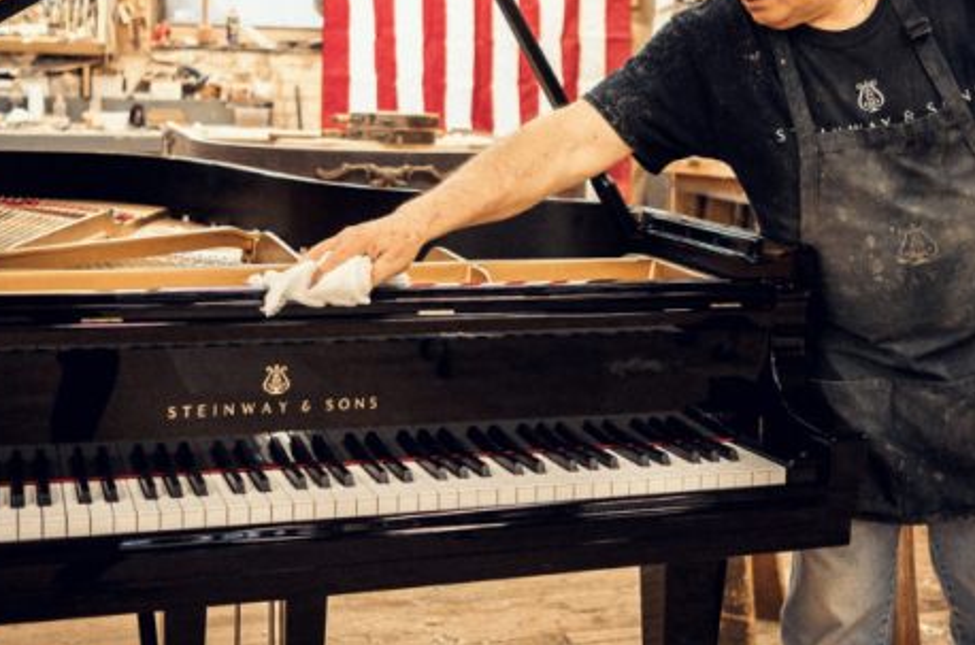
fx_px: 1405
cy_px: 153
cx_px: 545
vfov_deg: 25.5
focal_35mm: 52
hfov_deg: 38.2
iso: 400
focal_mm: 23
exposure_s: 1/160
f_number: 2
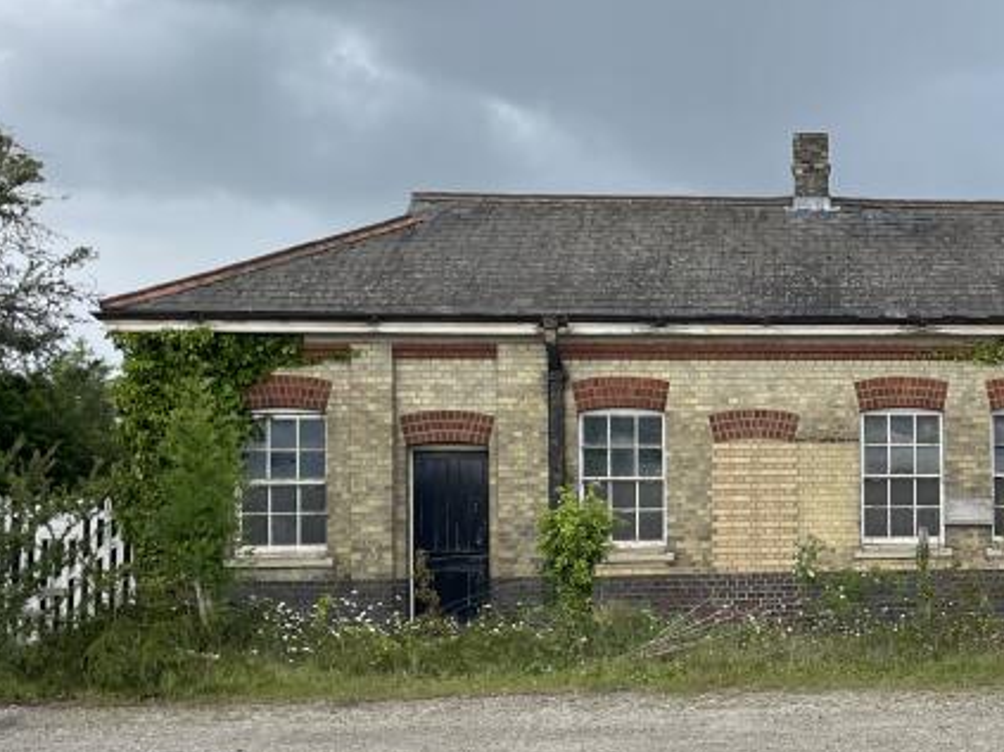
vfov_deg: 23.1
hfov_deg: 28.7
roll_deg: +1.0
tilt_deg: +3.5
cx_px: 1011
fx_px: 1827
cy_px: 522
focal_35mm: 63
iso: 32
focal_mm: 4.2
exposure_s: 1/1062
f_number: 1.6
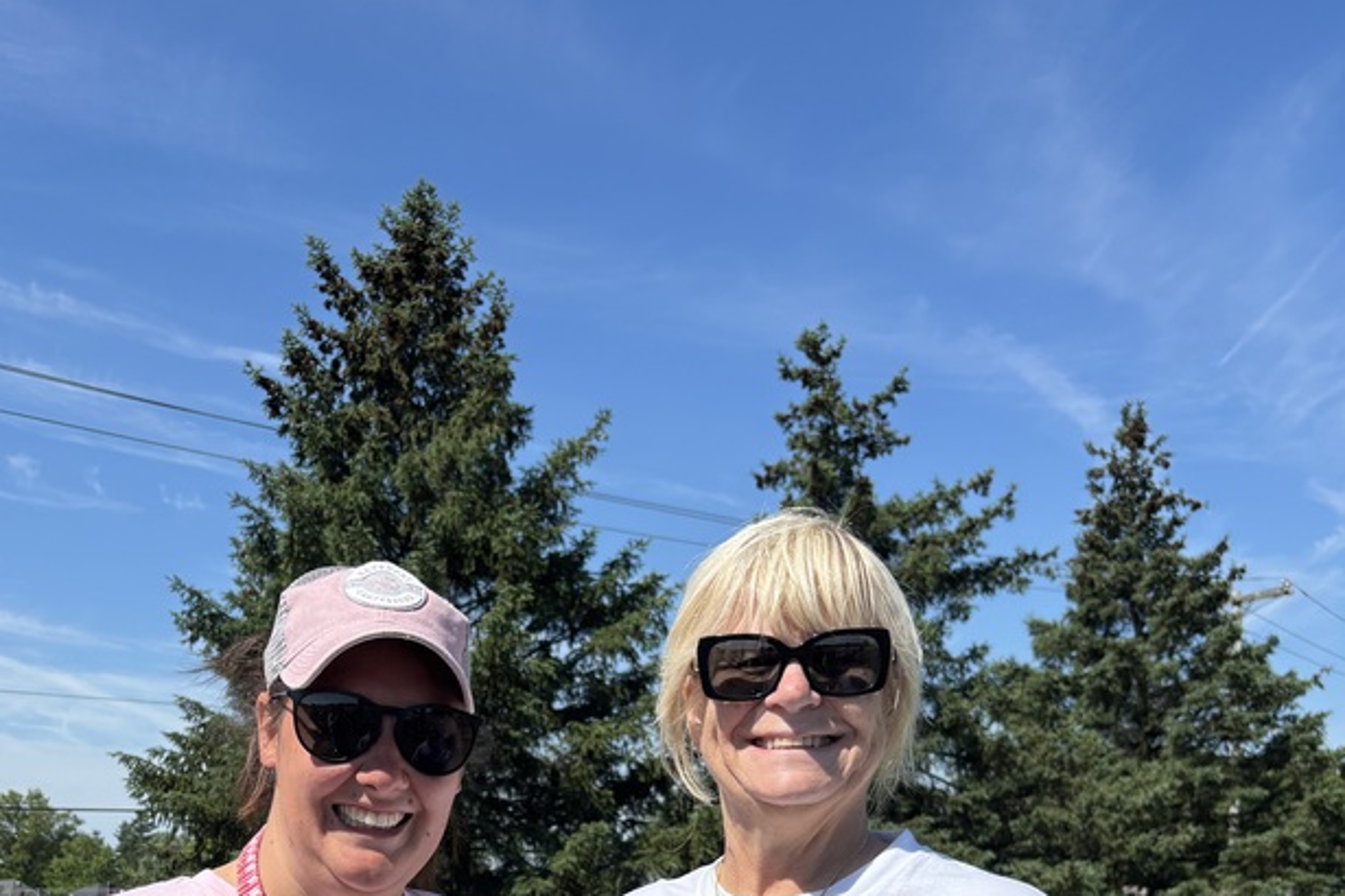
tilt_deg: -4.5
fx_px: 1681
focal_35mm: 45
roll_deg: +0.2
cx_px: 612
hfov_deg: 43.6
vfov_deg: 26.5
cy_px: 1075
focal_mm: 5.96
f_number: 1.6
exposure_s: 1/4425
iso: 50
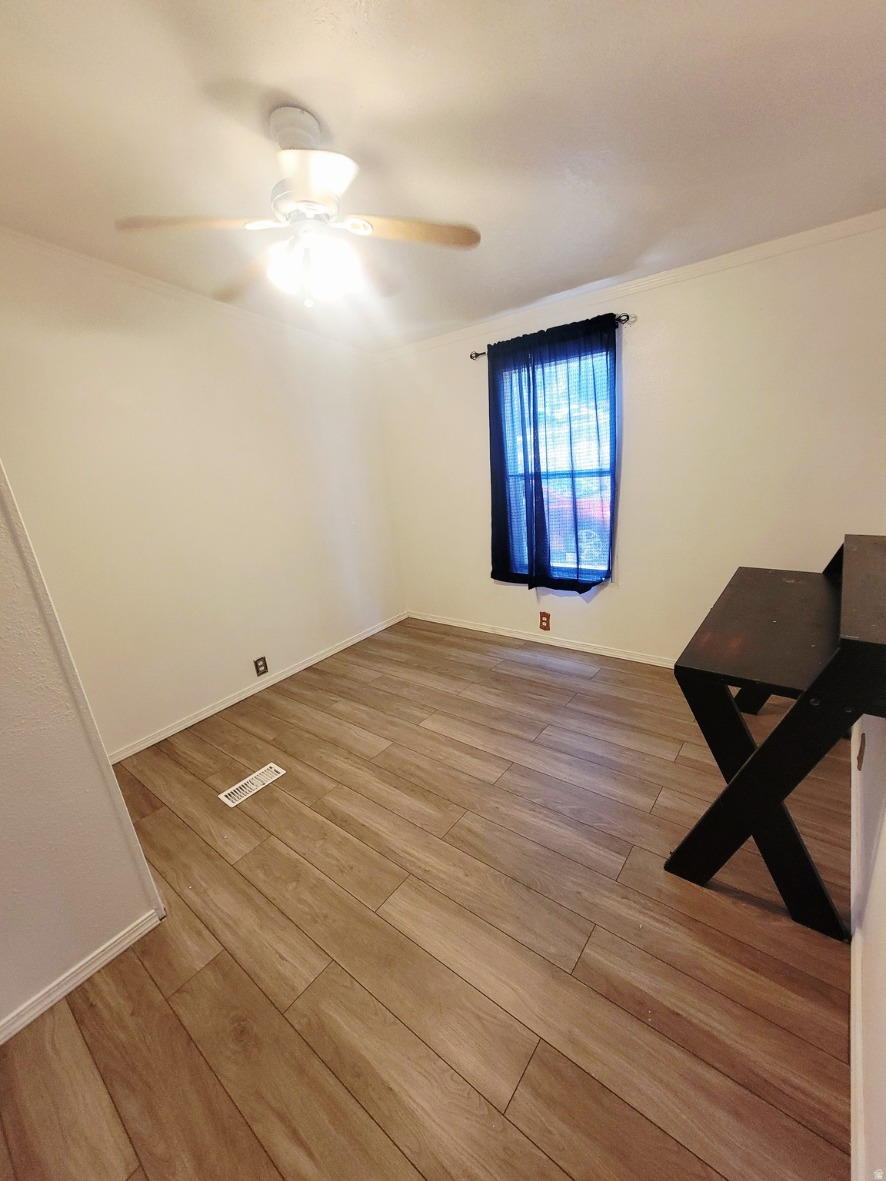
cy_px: 590
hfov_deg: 89.9
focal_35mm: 13
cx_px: 443
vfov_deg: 106.2
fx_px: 444
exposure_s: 1/60.2
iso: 320
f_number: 2.2
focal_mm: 2.2
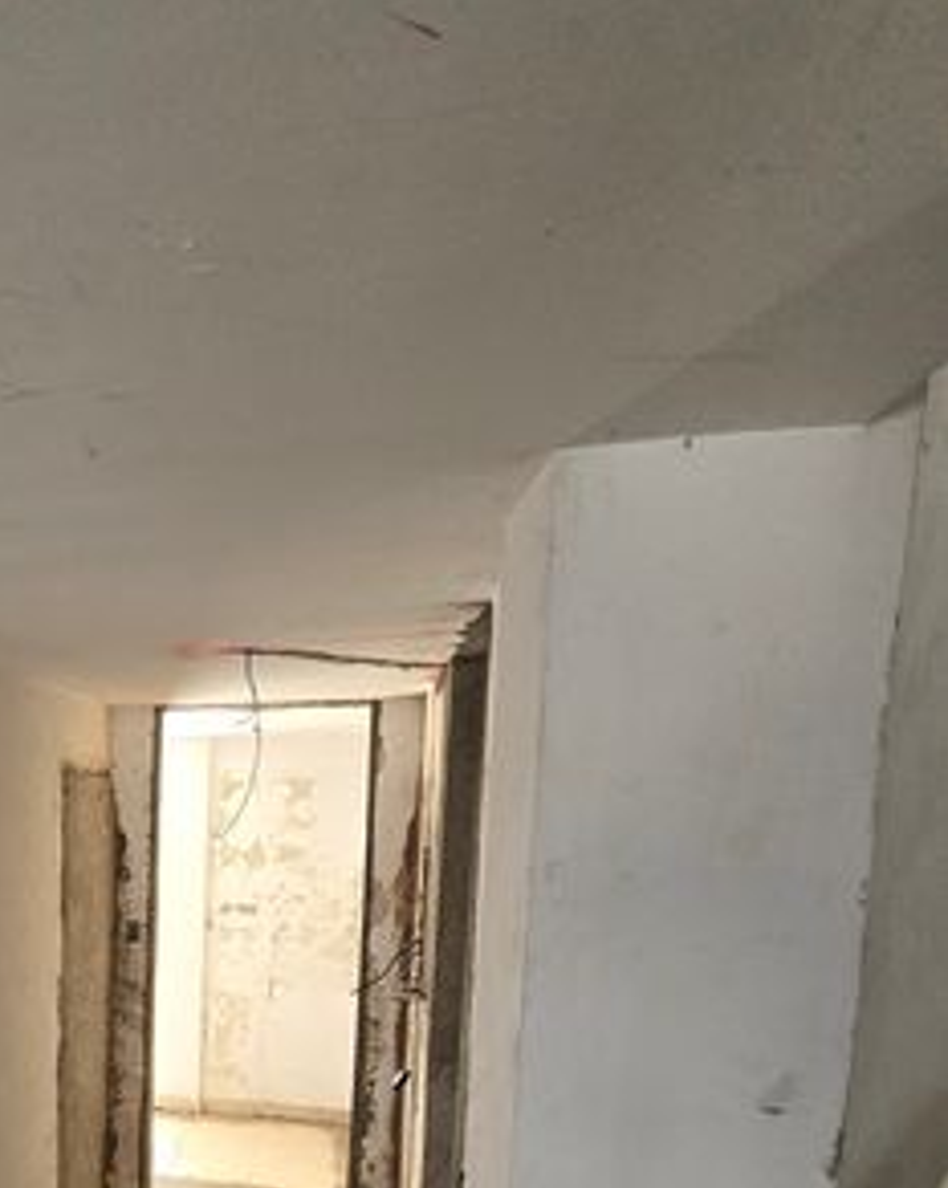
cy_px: 954
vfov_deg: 56.1
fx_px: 1019
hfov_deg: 41.2
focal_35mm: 29
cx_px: -65
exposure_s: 1/100
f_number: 2.2
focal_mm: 2.2
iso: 500
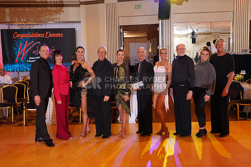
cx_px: 126
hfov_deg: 50.7
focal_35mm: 38
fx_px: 265
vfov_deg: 35.1
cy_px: 84
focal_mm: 38
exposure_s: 1/200
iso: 1600
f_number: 5
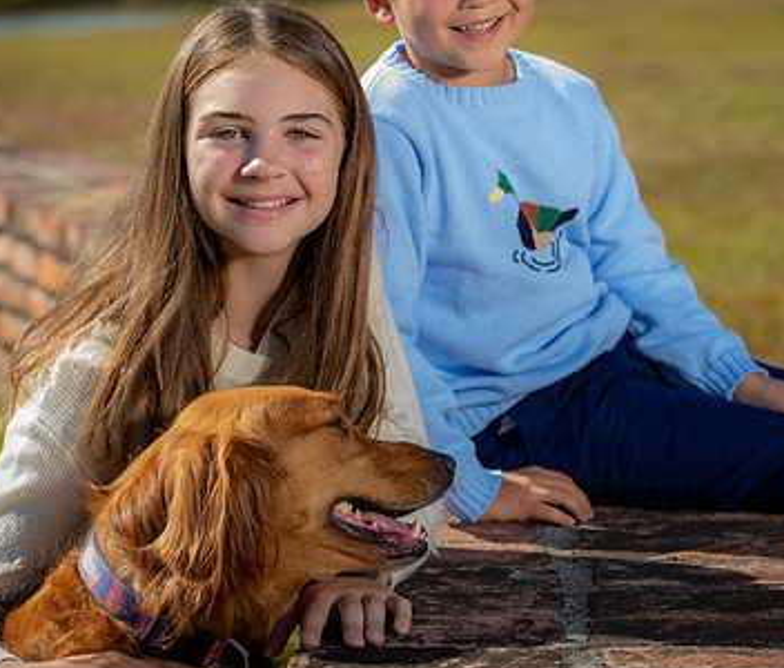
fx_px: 3595
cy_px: 267
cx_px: 490
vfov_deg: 10.6
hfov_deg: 12.4
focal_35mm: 151
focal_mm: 86
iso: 50
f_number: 5
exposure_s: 1/250
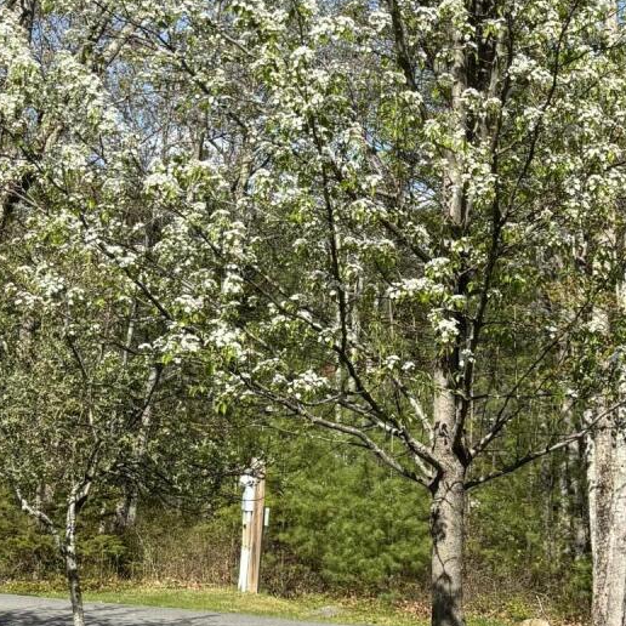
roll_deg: -3.0
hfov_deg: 19.3
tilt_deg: +11.6
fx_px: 1821
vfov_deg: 19.0
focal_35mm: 89
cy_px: 21
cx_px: 490
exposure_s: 1/2571
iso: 50
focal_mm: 5.96
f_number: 1.6
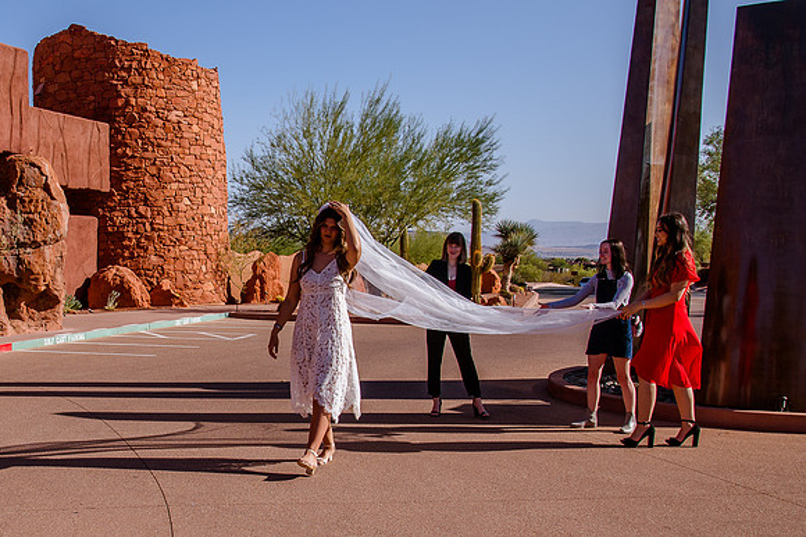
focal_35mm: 42
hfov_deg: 44.6
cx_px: 180
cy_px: 339
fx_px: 937
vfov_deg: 31.8
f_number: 10
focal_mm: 24
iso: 125
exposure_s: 1/250
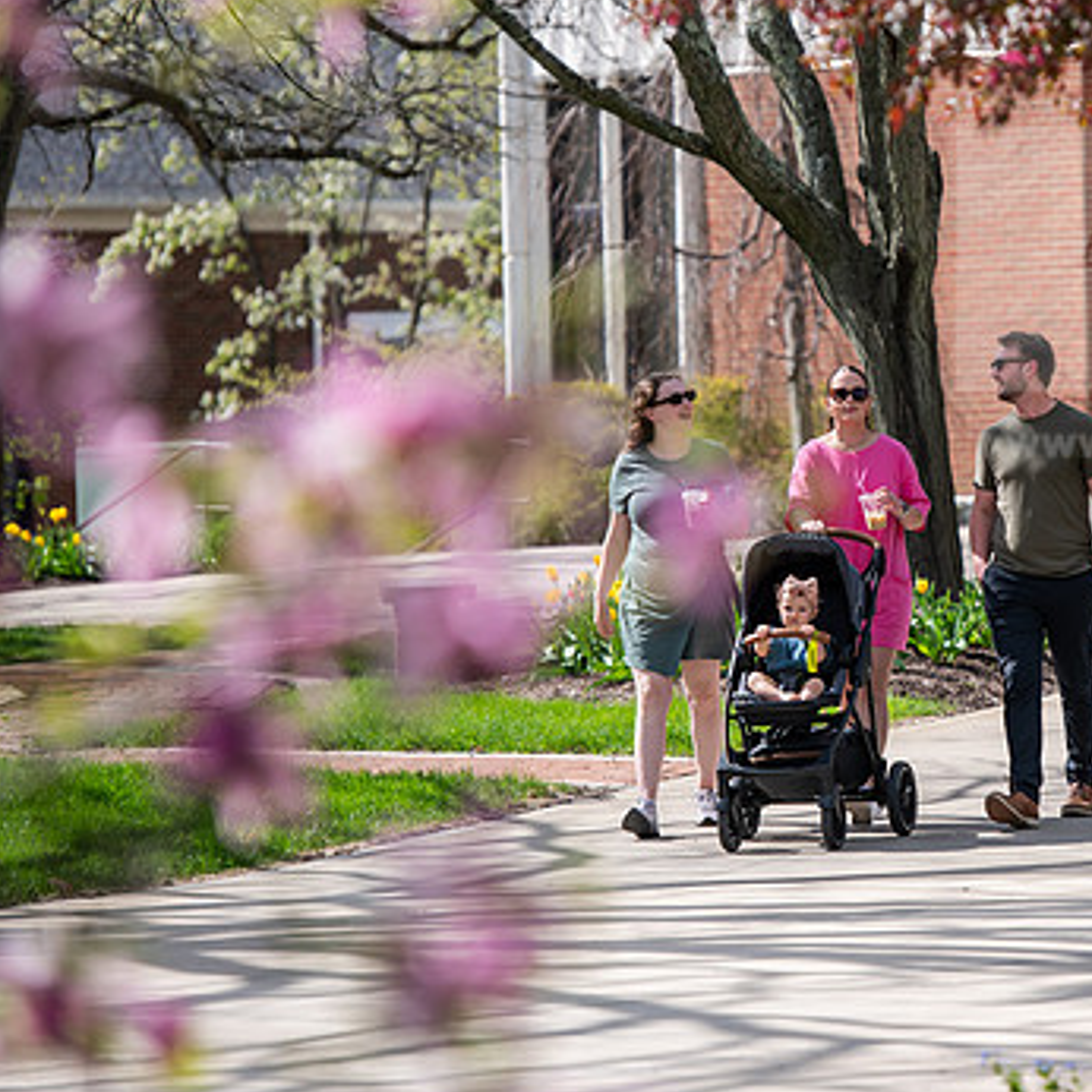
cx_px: 862
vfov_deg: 7.2
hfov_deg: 7.2
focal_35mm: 242
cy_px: 510
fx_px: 8637
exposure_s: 1/640
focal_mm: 170
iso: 100
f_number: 3.5
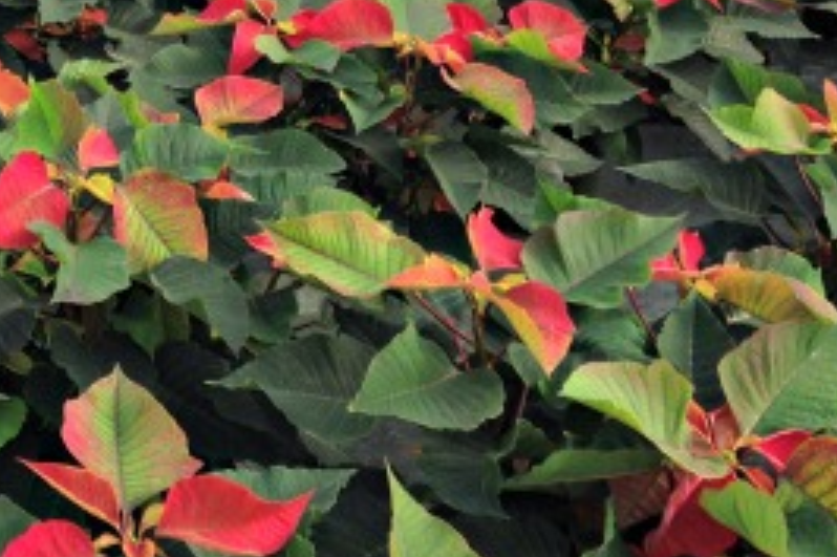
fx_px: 1952
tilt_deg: -16.7
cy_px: -60
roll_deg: -1.9
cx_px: -116
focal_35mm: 84
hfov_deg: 22.6
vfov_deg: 15.8
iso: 50
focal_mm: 4.12
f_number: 2.4
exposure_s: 1/423
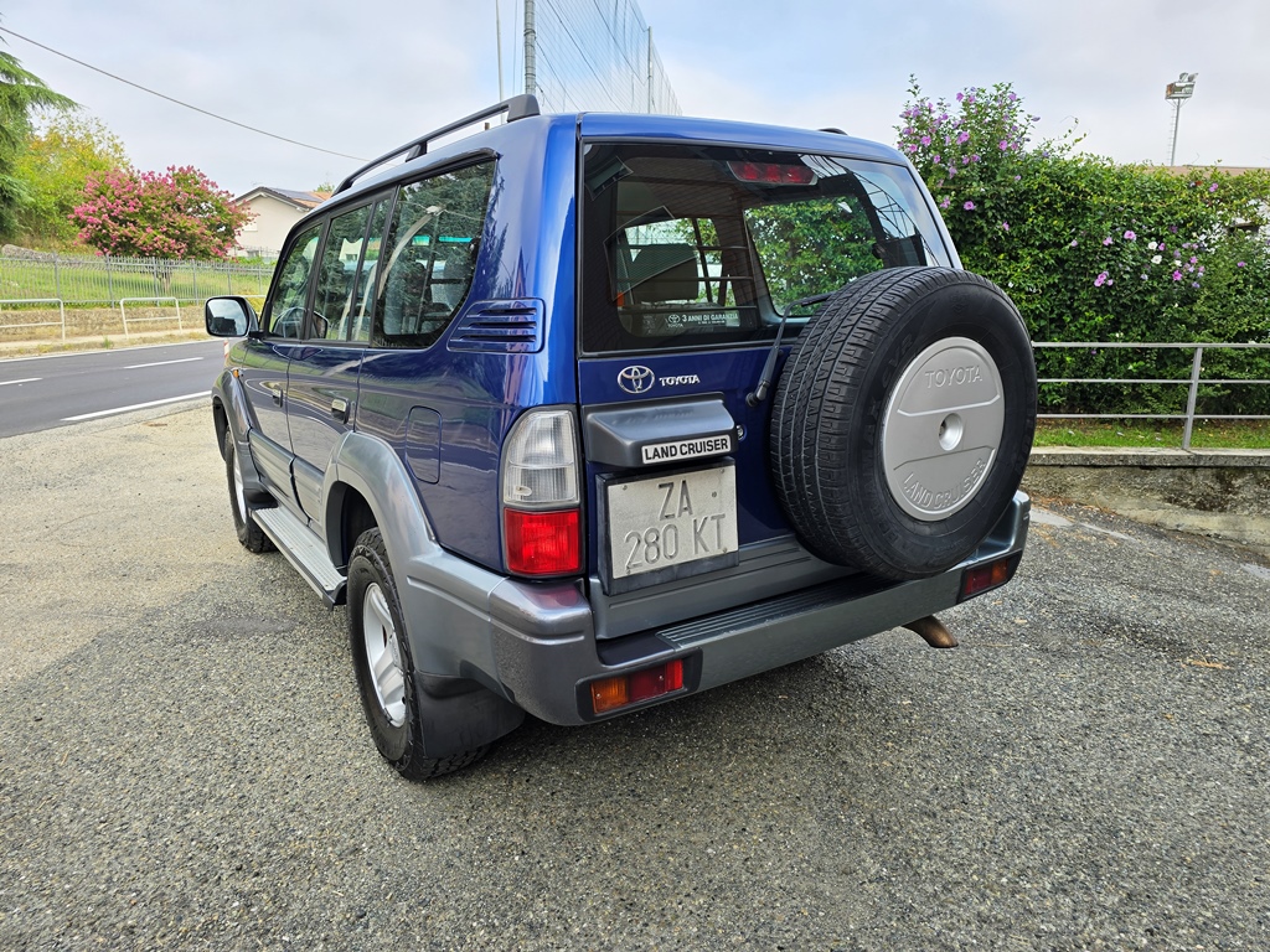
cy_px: 476
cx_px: 635
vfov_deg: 58.9
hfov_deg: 73.9
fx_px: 844
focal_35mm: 23
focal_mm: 6.3
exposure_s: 1/315
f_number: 1.7
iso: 12
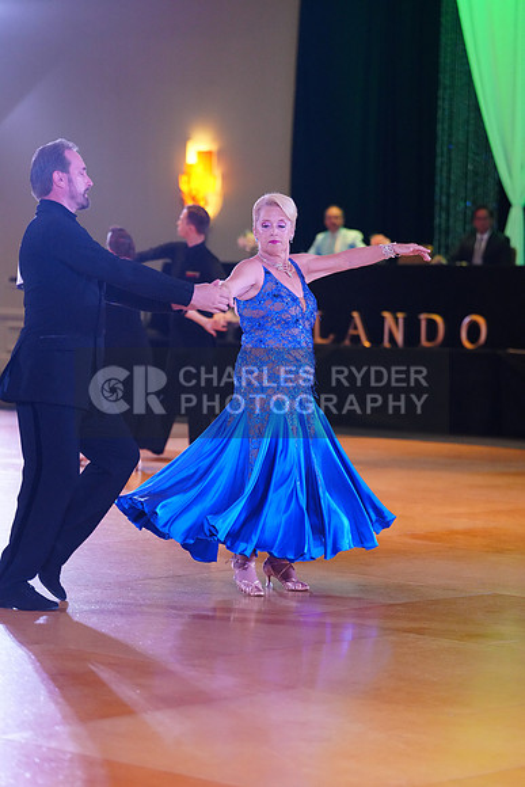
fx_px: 2492
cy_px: 394
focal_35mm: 114
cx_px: 262
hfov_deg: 12.0
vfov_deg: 17.9
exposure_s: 1/500
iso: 5000
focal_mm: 114
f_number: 2.8
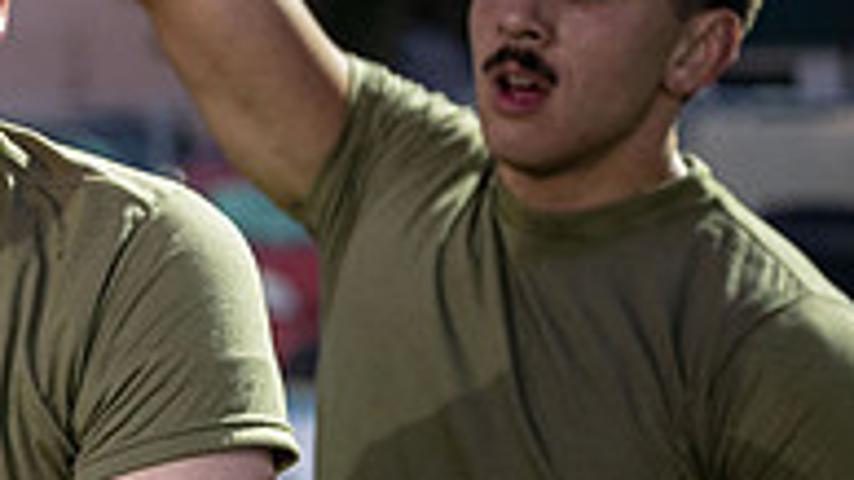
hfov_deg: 11.3
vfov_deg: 6.6
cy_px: 377
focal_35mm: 185
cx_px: -321
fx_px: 4188
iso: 1250
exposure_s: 1/125
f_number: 2.8
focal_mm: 59
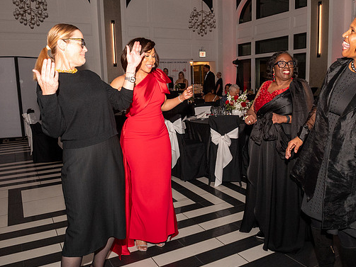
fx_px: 309
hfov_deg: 59.9
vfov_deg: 46.8
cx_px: 177
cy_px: 135
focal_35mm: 30
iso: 2500
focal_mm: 18
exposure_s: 1/125
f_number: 6.3
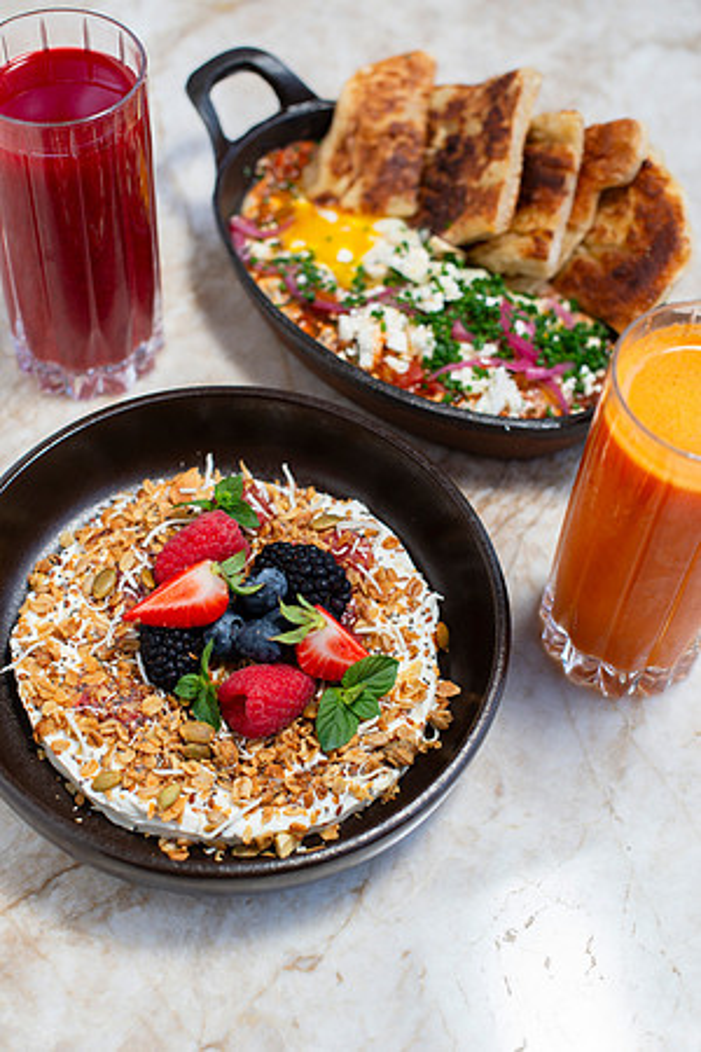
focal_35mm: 50
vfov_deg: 39.6
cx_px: 350
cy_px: 526
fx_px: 1460
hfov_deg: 27.0
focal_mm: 50
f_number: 3.5
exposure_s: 1/200
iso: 200
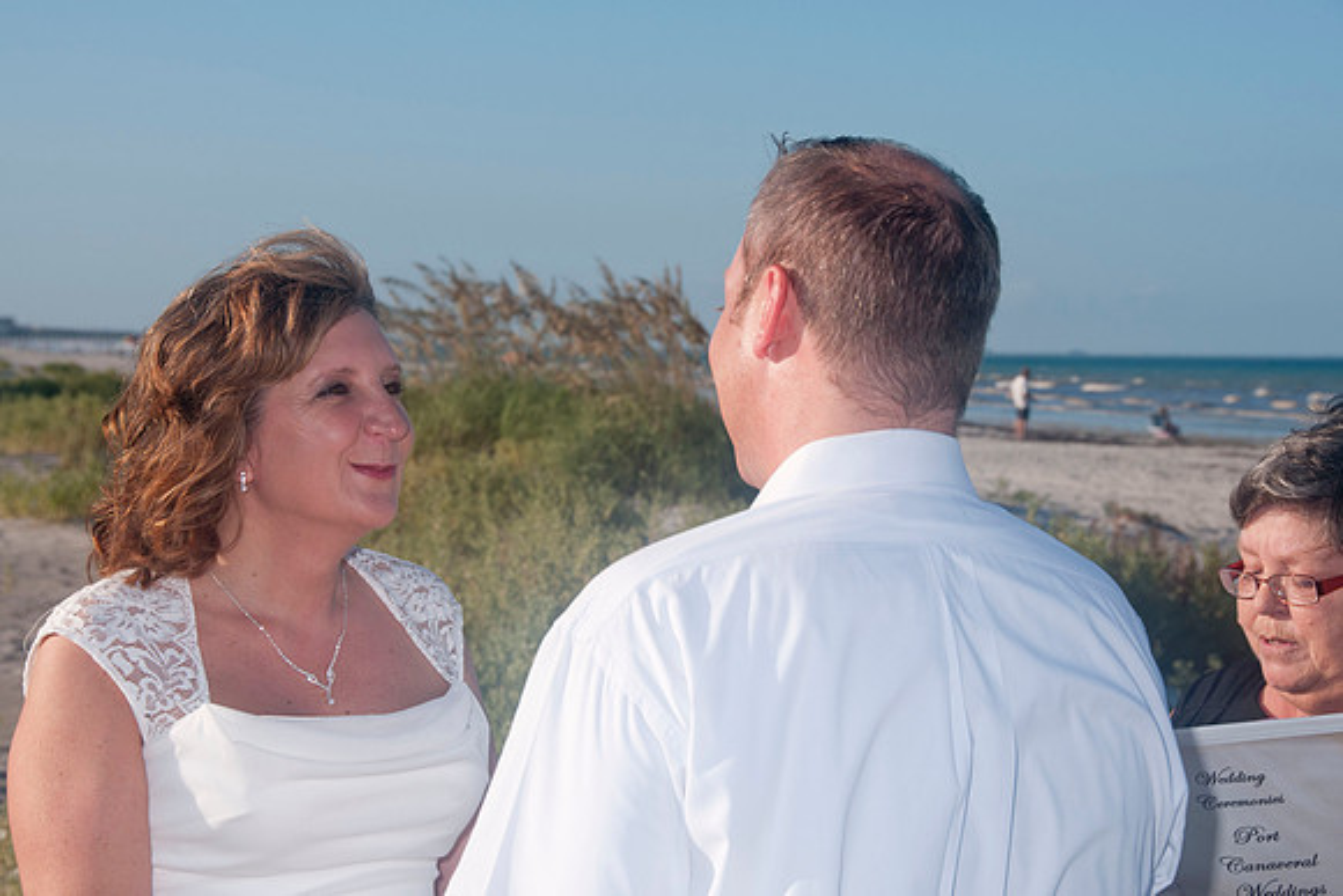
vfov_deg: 13.5
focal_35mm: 101
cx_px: 655
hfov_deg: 20.1
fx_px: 3786
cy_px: 448
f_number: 11
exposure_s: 1/250
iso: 100
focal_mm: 65
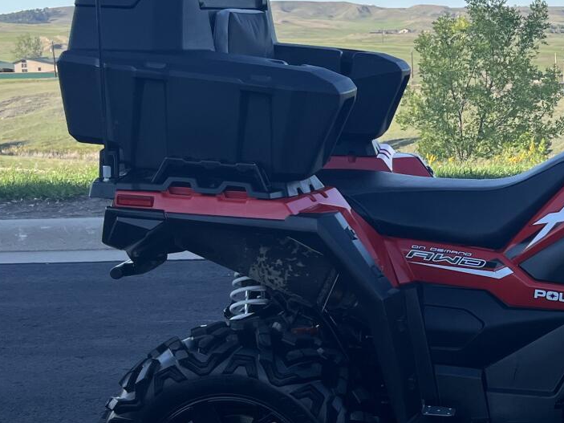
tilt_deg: -5.2
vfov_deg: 19.8
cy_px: 121
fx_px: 1205
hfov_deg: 24.1
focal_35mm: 74
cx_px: 663
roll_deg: +2.6
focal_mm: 5.1
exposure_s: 1/2137
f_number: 1.6
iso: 50
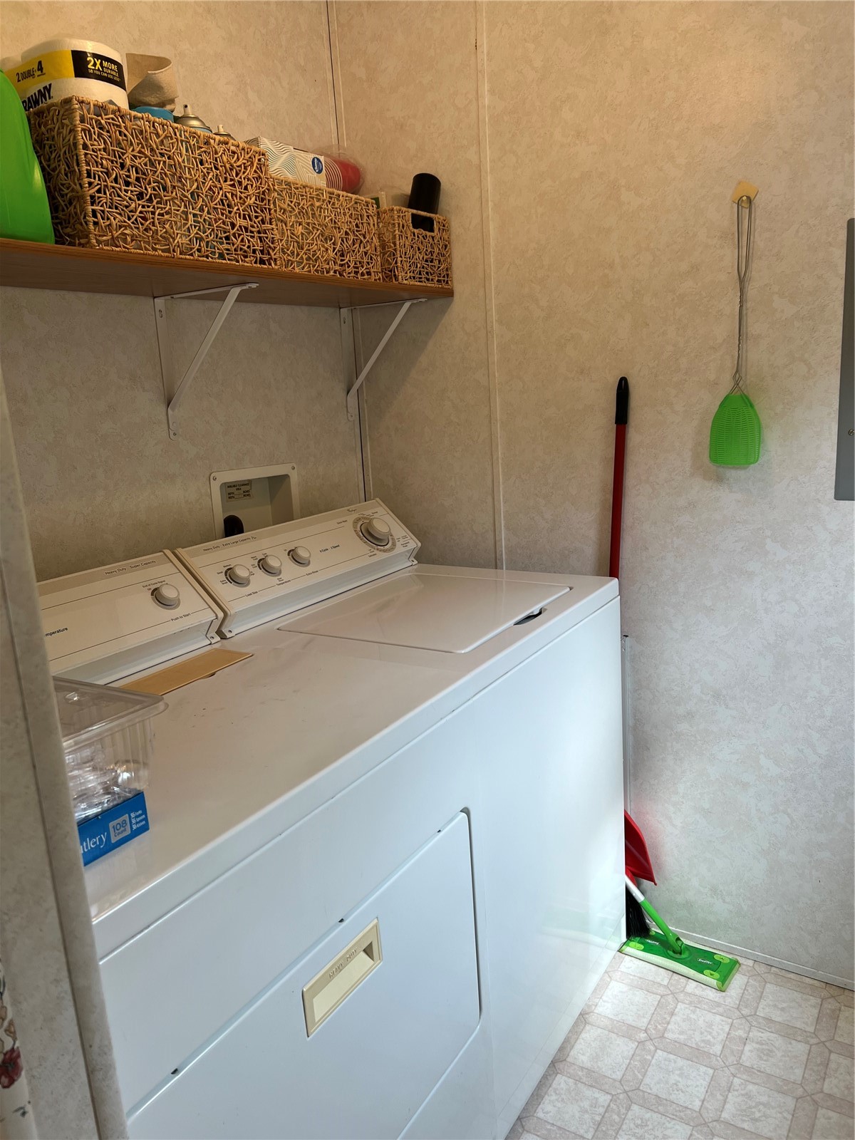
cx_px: 428
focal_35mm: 26
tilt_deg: -12.0
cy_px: 570
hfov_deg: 53.1
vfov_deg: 67.3
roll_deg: +3.6
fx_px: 856
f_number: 1.5
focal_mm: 5.7
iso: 40
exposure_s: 1/120
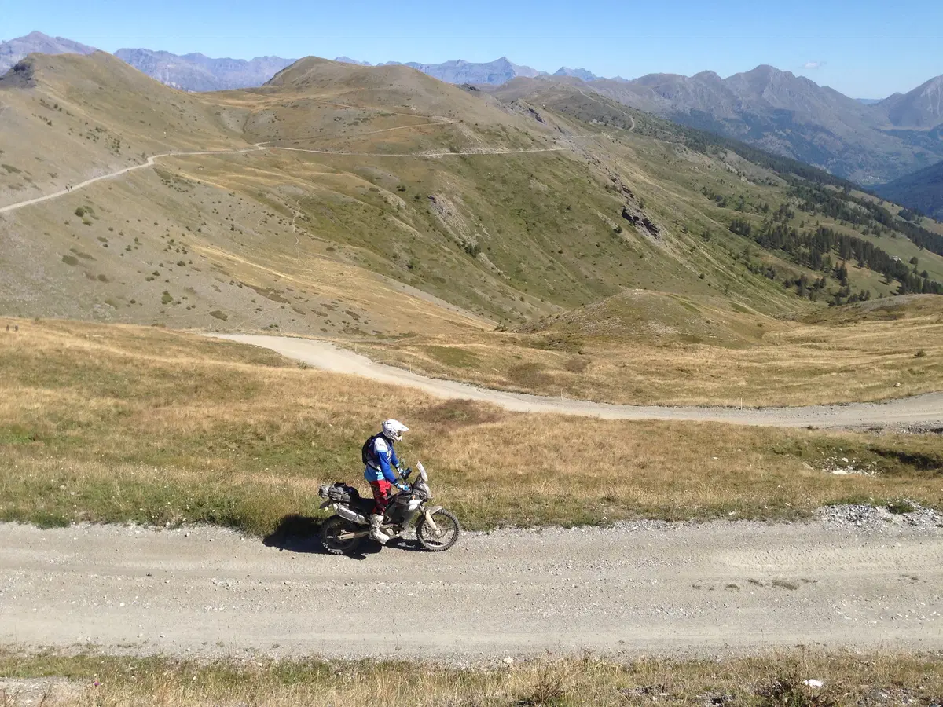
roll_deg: +0.6
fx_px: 899
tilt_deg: -16.6
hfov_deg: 55.4
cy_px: 354
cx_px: 472
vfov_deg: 42.9
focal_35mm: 33
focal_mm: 4.12
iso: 50
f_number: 2.4
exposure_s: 1/1595
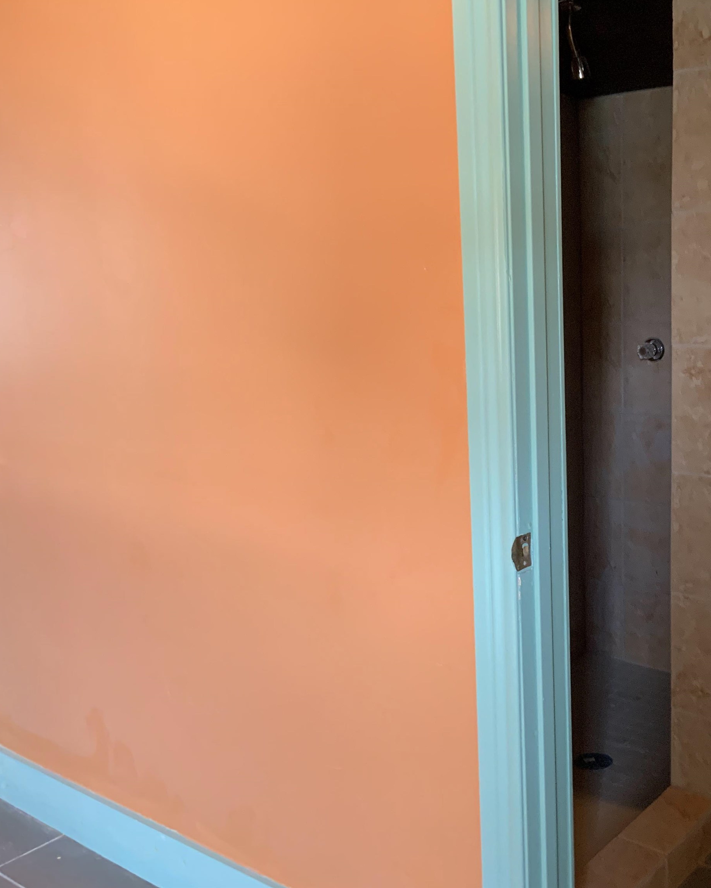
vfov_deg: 47.9
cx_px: 561
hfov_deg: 37.8
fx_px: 999
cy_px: 441
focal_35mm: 38
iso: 200
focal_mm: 3
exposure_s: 1/60
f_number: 1.8
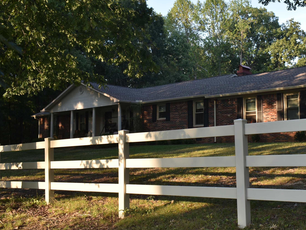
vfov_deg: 32.9
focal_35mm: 44
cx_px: 208
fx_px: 389
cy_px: 120
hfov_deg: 42.3
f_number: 5
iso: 100
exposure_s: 1/100
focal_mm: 22
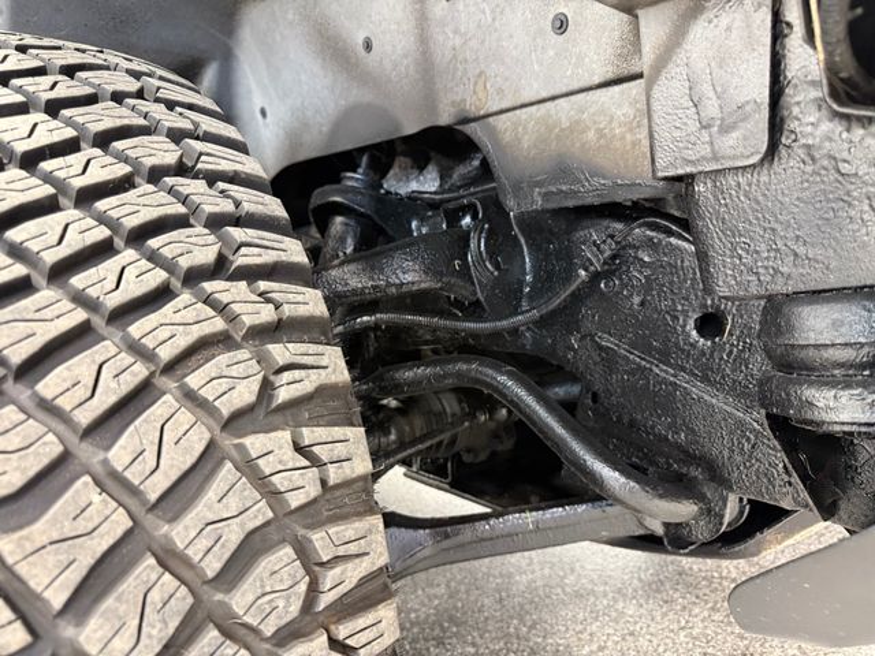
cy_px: 328
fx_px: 607
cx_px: 438
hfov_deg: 71.6
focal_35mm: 24
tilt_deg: -6.1
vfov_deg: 56.8
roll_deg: +1.7
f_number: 1.78
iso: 500
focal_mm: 6.76
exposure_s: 1/60
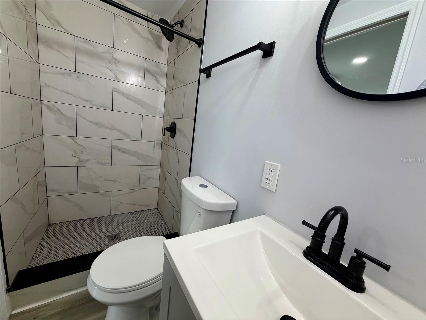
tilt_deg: -9.9
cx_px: 213
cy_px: 160
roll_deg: -6.7
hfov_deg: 102.1
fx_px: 172
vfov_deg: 85.7
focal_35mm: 14
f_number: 2.2
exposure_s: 1/120
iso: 200
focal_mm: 2.22
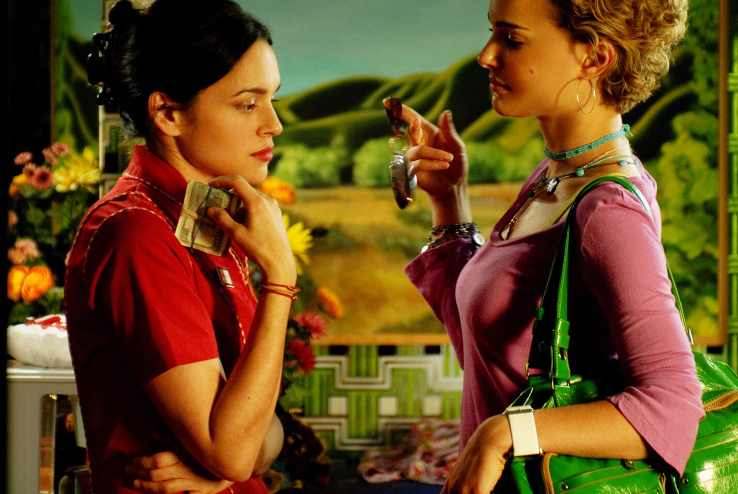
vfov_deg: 11.7
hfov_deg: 17.5
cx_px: 411
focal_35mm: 117
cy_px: 185
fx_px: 2401
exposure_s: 1/25
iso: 800
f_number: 2.8
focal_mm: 62
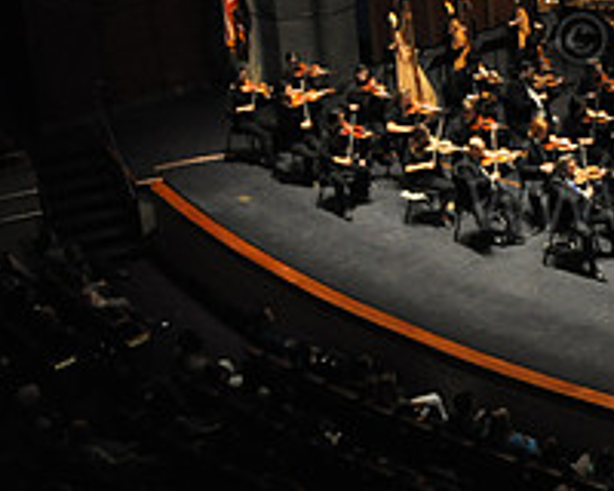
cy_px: 152
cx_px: 884
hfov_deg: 17.8
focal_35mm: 98
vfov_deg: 15.7
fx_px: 1781
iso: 1600
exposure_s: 1/250
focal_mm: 24
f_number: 2.8
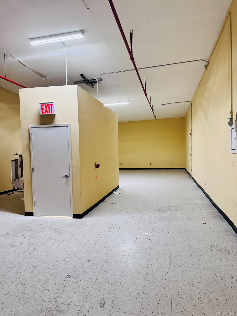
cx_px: 118
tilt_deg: -3.3
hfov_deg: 56.8
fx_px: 219
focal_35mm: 24
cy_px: 158
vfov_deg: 71.6
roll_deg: +1.4
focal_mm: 6.76
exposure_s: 1/60
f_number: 1.78
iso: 400
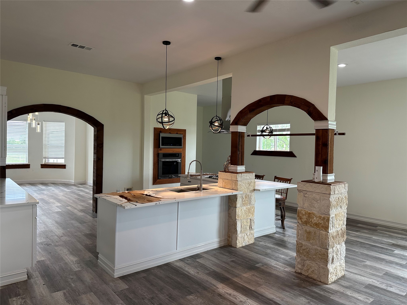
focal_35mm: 24
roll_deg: -1.7
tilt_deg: -1.3
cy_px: 152
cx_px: 204
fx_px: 282
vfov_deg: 56.8
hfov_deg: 71.6
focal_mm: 6.86
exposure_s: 1/120
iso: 160
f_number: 1.78
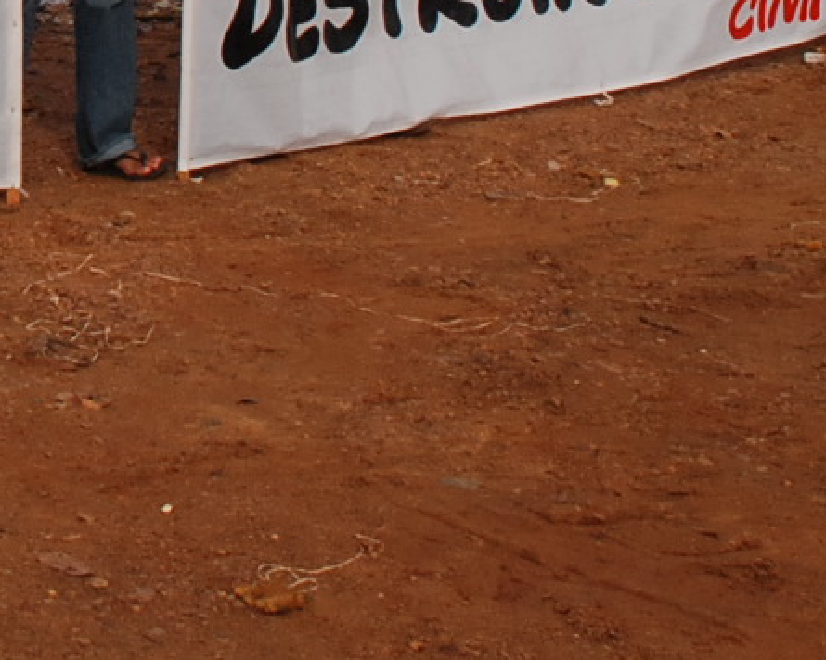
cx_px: -455
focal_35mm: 135
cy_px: -421
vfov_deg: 10.9
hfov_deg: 13.4
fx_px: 3300
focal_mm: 22
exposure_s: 1/500
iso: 500
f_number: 11
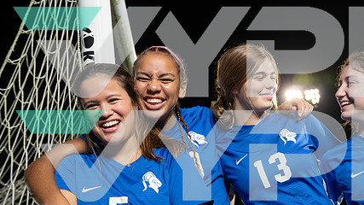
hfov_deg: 43.3
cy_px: 156
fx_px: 454
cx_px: 233
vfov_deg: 25.1
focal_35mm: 47
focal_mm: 33
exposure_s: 1/125
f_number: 4
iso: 640
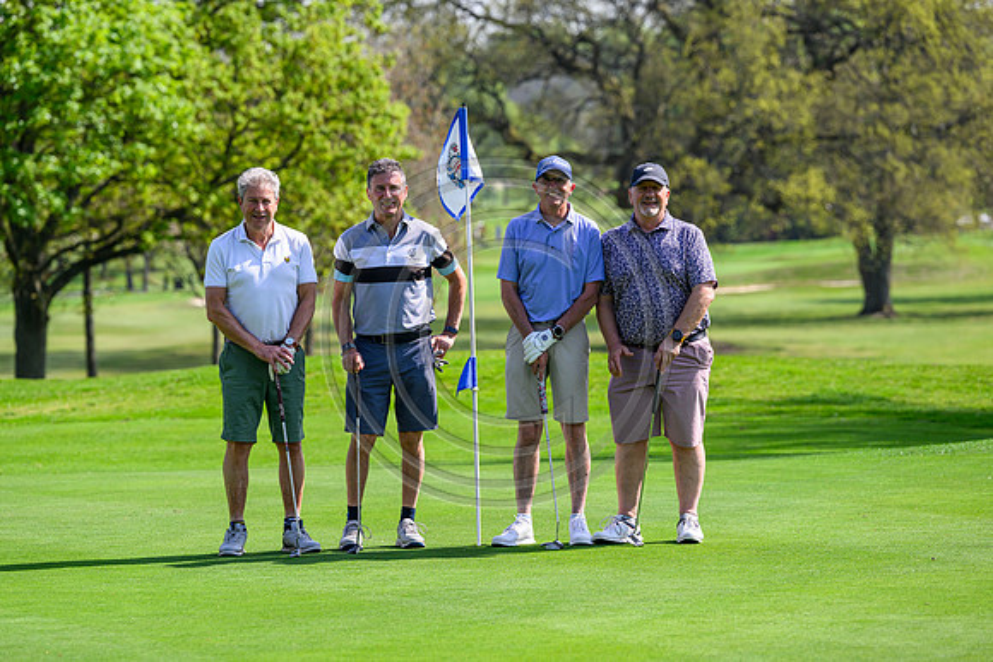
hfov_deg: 11.4
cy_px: 331
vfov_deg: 7.6
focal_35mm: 180
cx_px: 496
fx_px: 4966
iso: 500
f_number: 5
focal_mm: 180
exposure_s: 1/1600
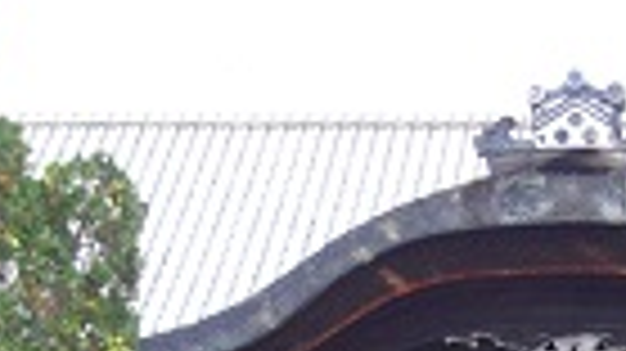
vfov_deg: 6.3
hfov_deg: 11.3
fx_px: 3135
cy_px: 621
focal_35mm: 189
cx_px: 552
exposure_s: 1/125
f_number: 4.1
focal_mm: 11
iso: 200
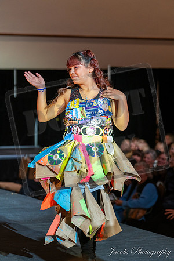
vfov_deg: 15.8
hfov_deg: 10.5
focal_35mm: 130
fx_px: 942
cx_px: 87
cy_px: 130
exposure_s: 1/250
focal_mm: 130
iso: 1000
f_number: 4
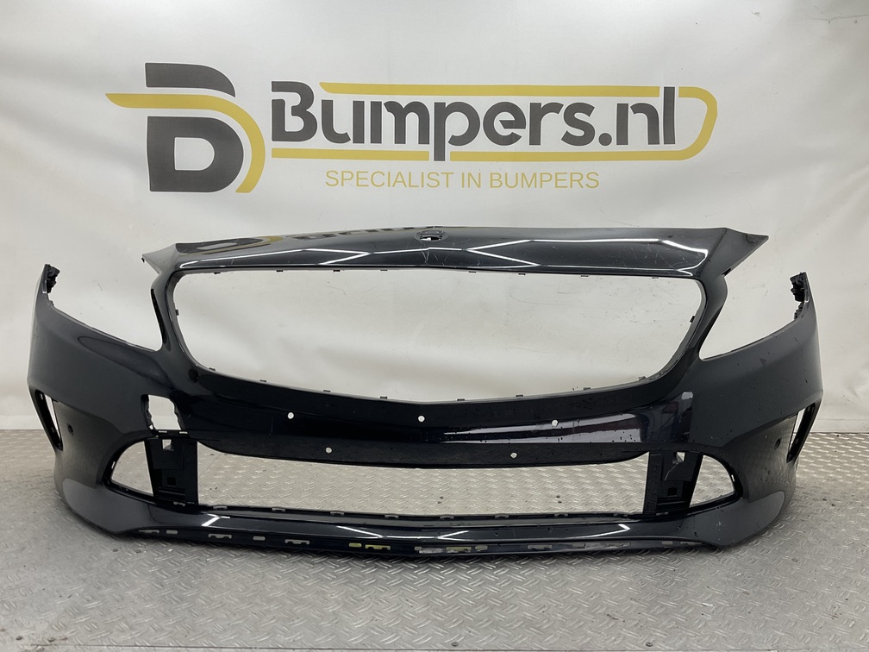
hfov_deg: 61.7
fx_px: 728
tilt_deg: -6.1
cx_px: 434
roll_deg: -1.7
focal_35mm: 29
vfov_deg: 48.2
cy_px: 326
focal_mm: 3
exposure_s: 1/120
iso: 25
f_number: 1.8
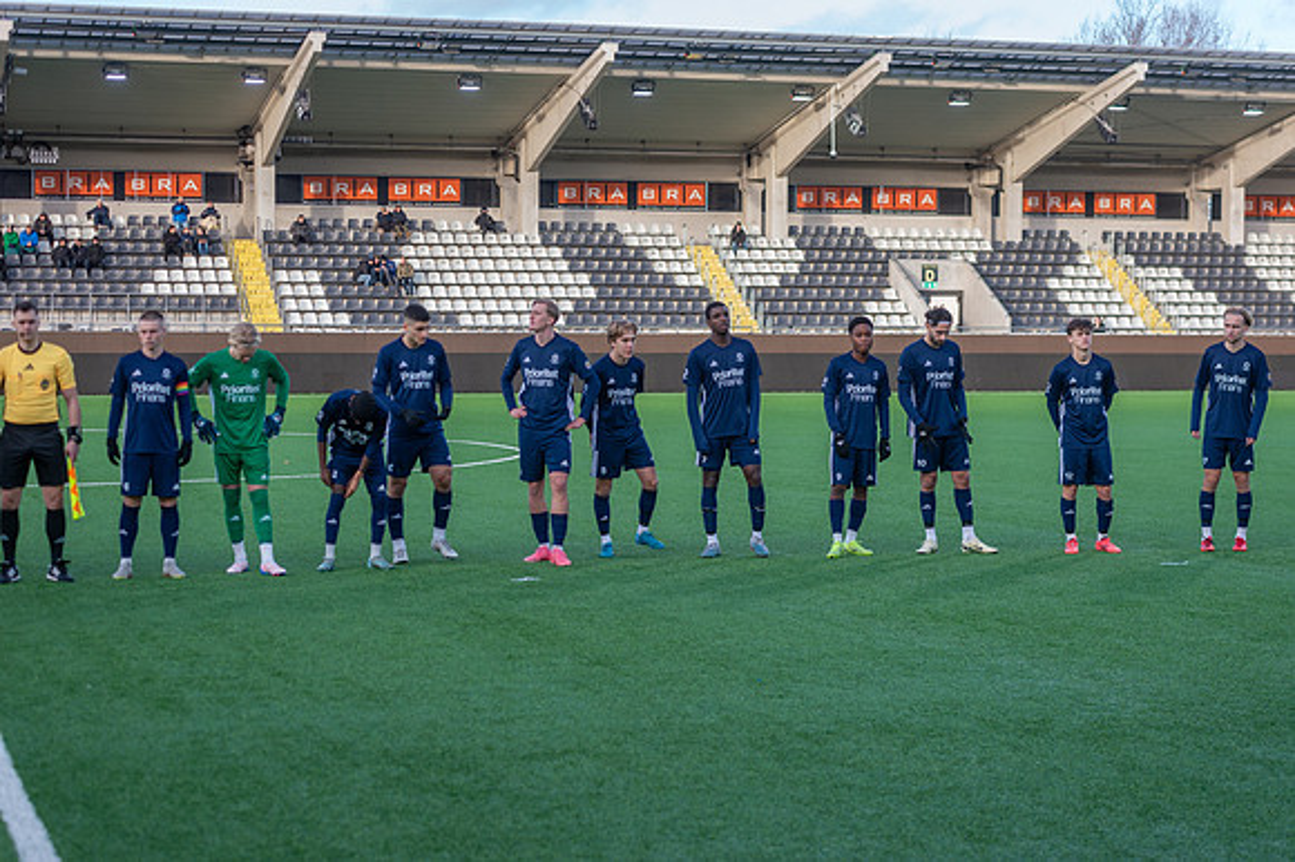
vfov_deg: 19.2
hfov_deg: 28.5
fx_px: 2546
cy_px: 431
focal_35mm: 71
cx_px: 648
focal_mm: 70
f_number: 4
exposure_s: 1/640
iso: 900
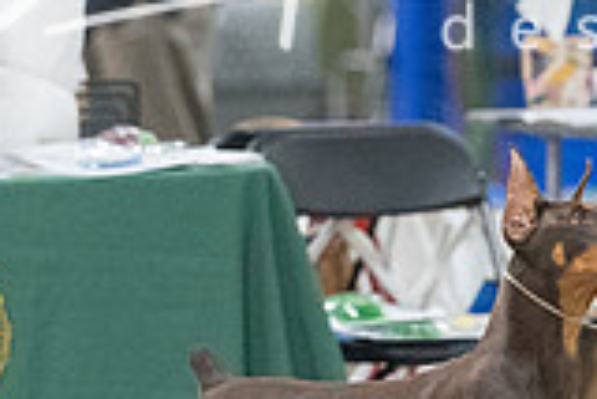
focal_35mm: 658
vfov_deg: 2.1
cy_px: 144
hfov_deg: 3.1
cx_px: 321
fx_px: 10921
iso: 12800
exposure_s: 1/400
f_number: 3.2
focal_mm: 182
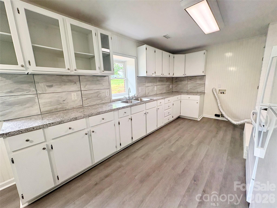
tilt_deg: -10.0
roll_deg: +1.8
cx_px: 138
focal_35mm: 14
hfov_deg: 102.1
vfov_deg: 85.7
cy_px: 104
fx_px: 112
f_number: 2.2
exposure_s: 1/120
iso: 125
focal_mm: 2.22
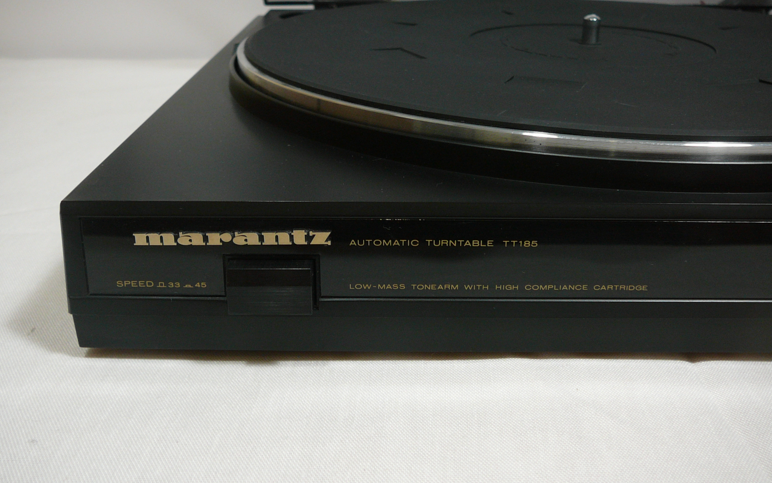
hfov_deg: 51.5
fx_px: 800
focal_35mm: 38
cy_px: 258
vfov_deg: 33.6
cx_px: 390
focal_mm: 5.2
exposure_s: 1/20
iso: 100
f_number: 2.8
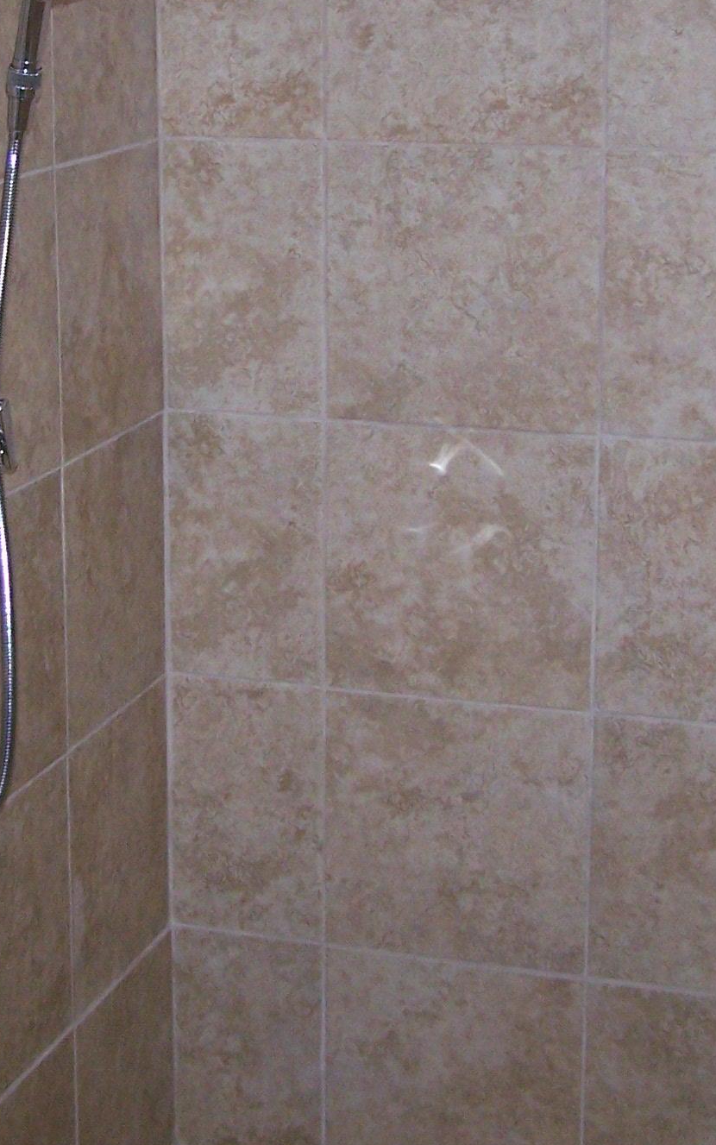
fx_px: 2684
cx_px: 173
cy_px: 262
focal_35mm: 86
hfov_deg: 15.1
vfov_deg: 23.8
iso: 160
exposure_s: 1/60
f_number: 2.8
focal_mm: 6.3
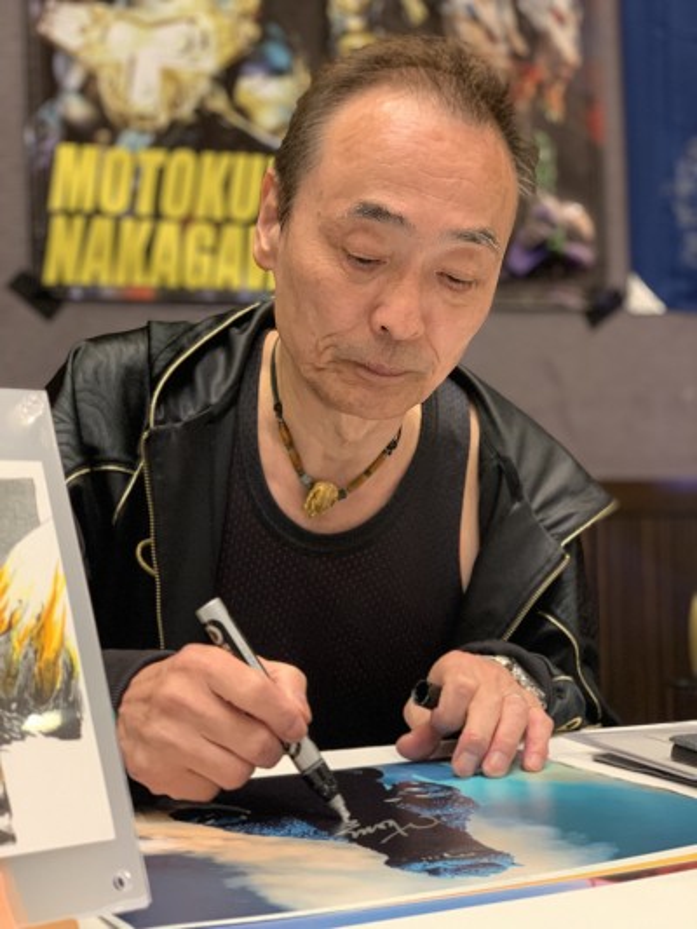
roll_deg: +0.5
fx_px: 1395
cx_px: 348
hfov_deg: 28.0
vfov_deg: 36.8
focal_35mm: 52
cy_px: 464
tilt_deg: +2.6
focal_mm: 6
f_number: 2.4
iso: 250
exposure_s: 1/60
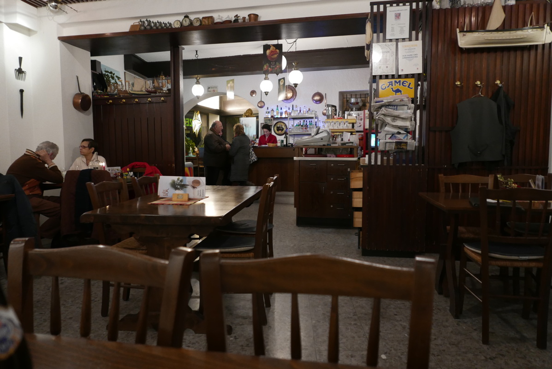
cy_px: 184
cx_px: 276
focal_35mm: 24
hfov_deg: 73.7
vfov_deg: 53.2
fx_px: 368
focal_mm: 10.9
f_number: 1.7
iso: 800
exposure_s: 1/60
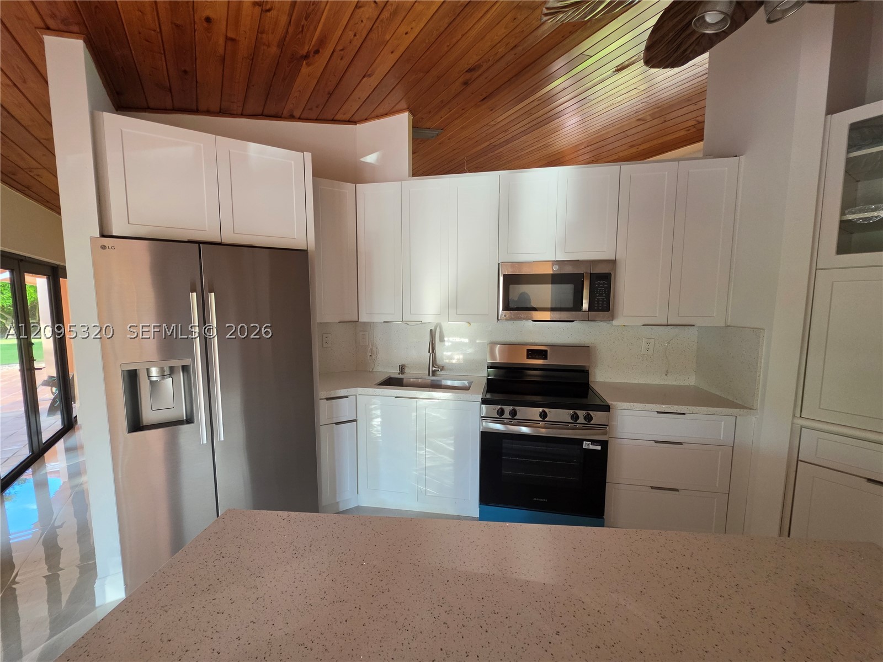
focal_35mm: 13
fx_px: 332
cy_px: 331
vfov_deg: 89.9
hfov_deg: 106.2
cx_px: 442
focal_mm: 2.2
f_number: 1.9
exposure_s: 1/120
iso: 160
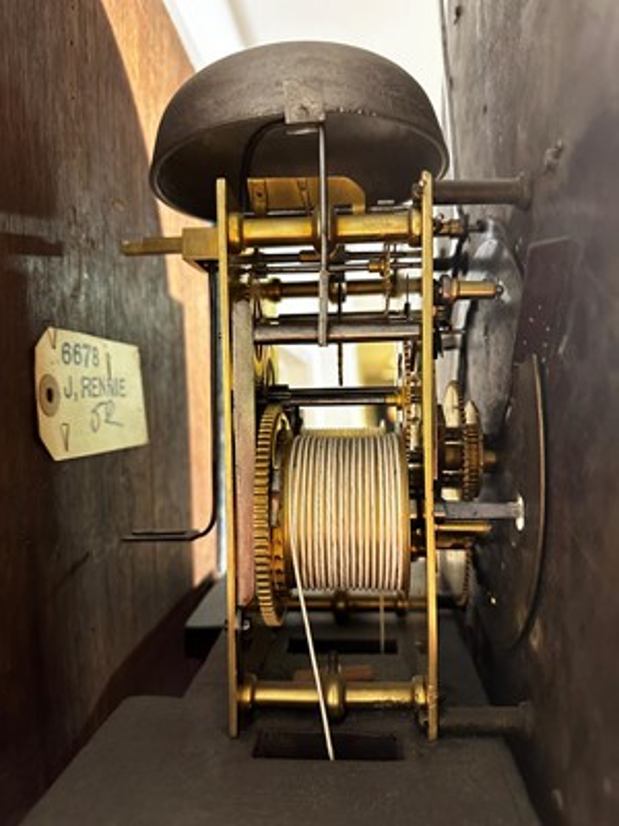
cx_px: 310
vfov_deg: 71.6
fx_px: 572
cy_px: 413
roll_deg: +3.0
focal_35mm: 24
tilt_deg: -0.1
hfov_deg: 56.8
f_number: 1.78
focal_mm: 6.86
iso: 500
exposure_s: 1/50
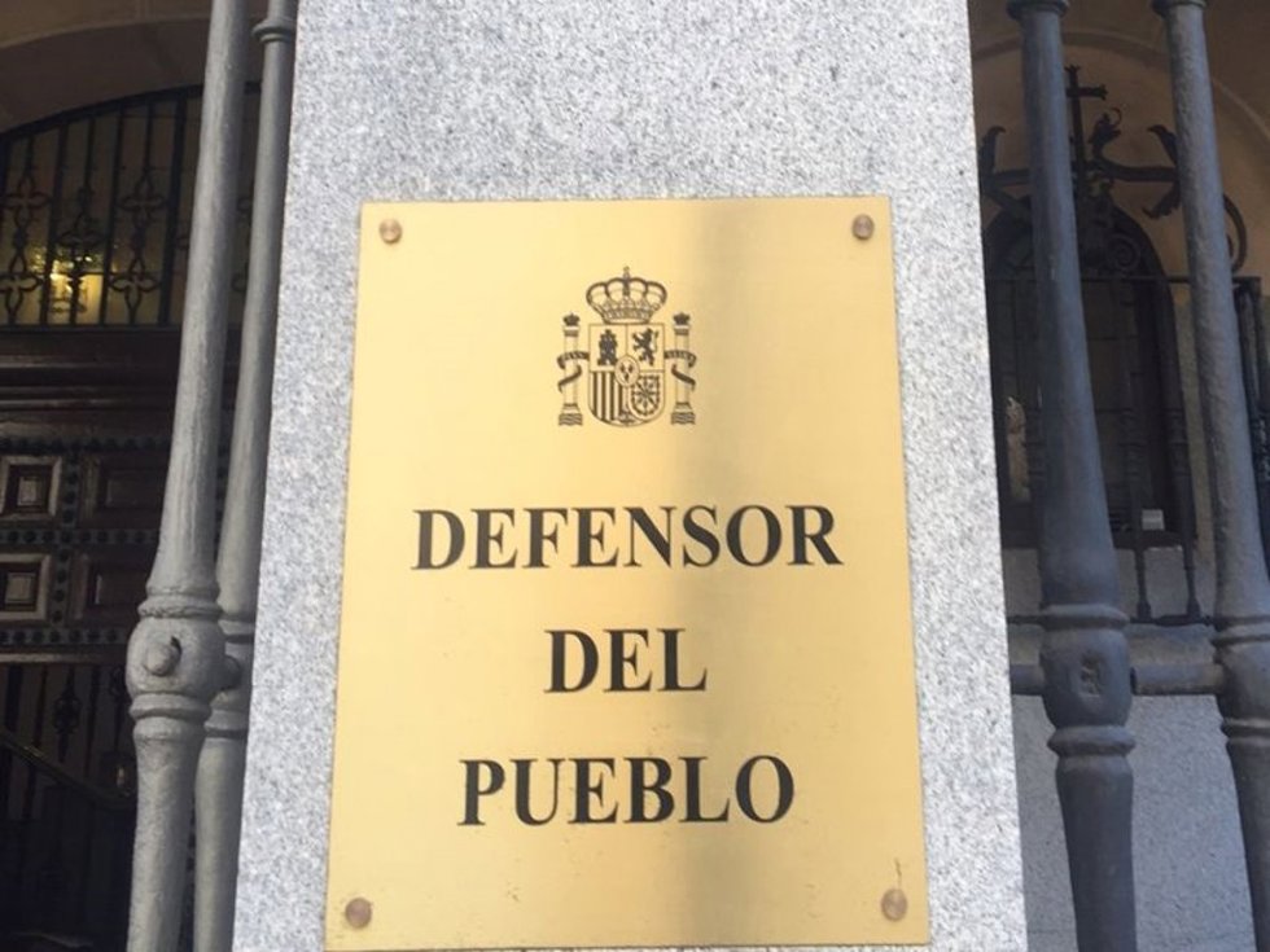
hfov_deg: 61.7
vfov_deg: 48.2
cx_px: 635
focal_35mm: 29
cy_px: 476
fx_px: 1064
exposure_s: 1/100
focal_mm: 4.15
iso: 32
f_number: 2.2
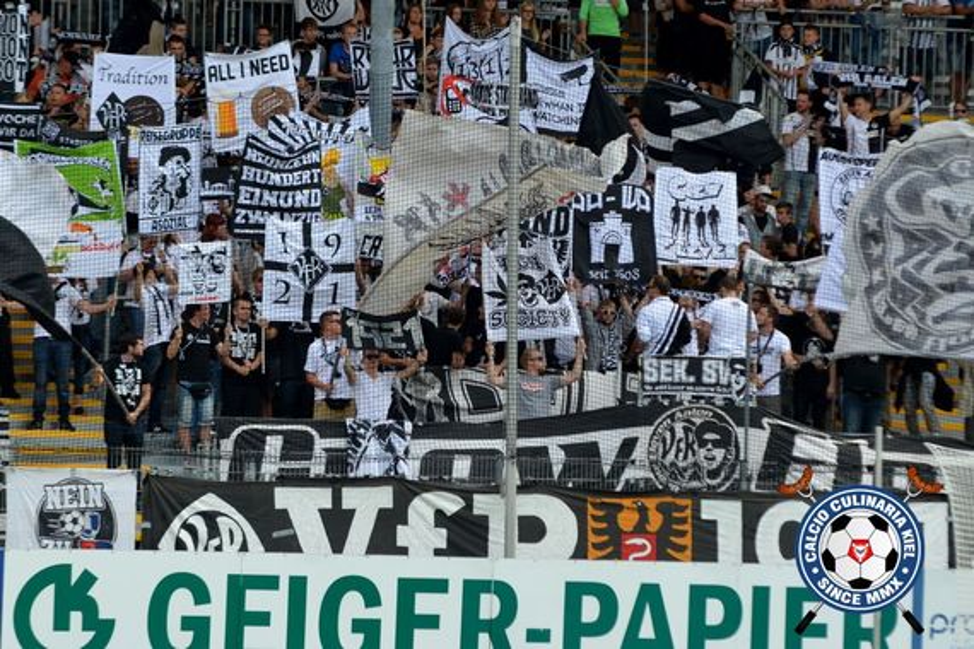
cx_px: 487
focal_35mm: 300
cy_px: 324
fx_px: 8116
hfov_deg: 6.9
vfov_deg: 4.6
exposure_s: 1/1250
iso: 400
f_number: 4.5
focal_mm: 200
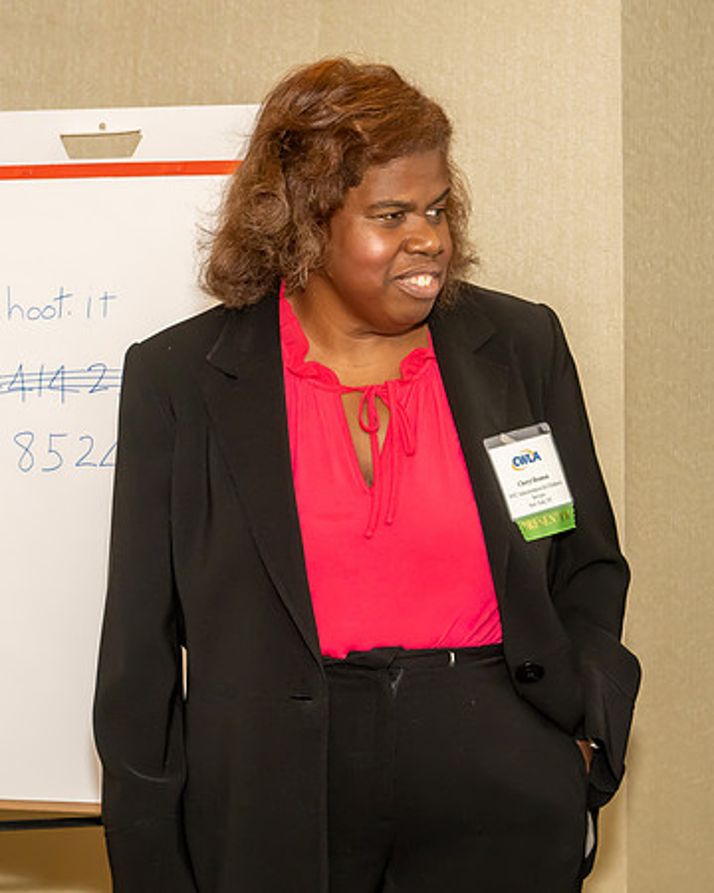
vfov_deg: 15.8
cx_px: 352
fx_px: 3207
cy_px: 448
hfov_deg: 12.7
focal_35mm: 121
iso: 1000
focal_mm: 55
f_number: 7.1
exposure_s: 1/250
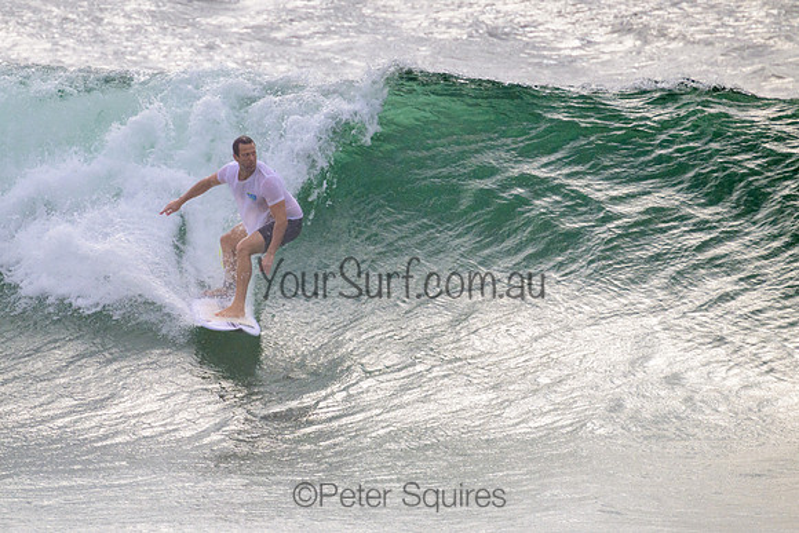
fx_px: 23127
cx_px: 302
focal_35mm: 1042
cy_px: 268
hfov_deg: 2.0
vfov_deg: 1.3
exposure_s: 1/2000
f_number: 11
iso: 900
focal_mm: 800
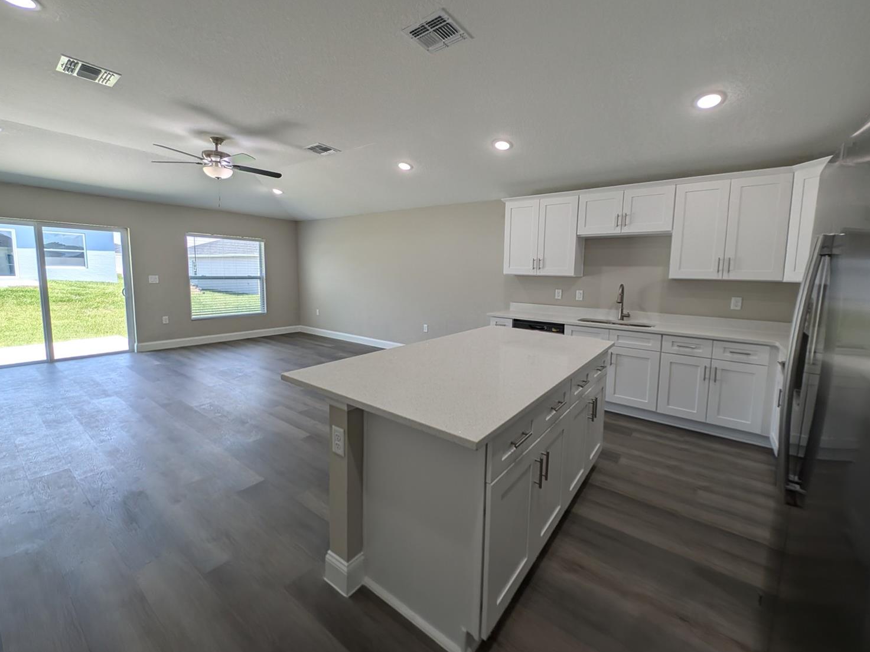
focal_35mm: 13
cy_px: 306
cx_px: 457
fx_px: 327
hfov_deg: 106.1
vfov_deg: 89.8
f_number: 1.95
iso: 40
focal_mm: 2.23
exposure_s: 1/267
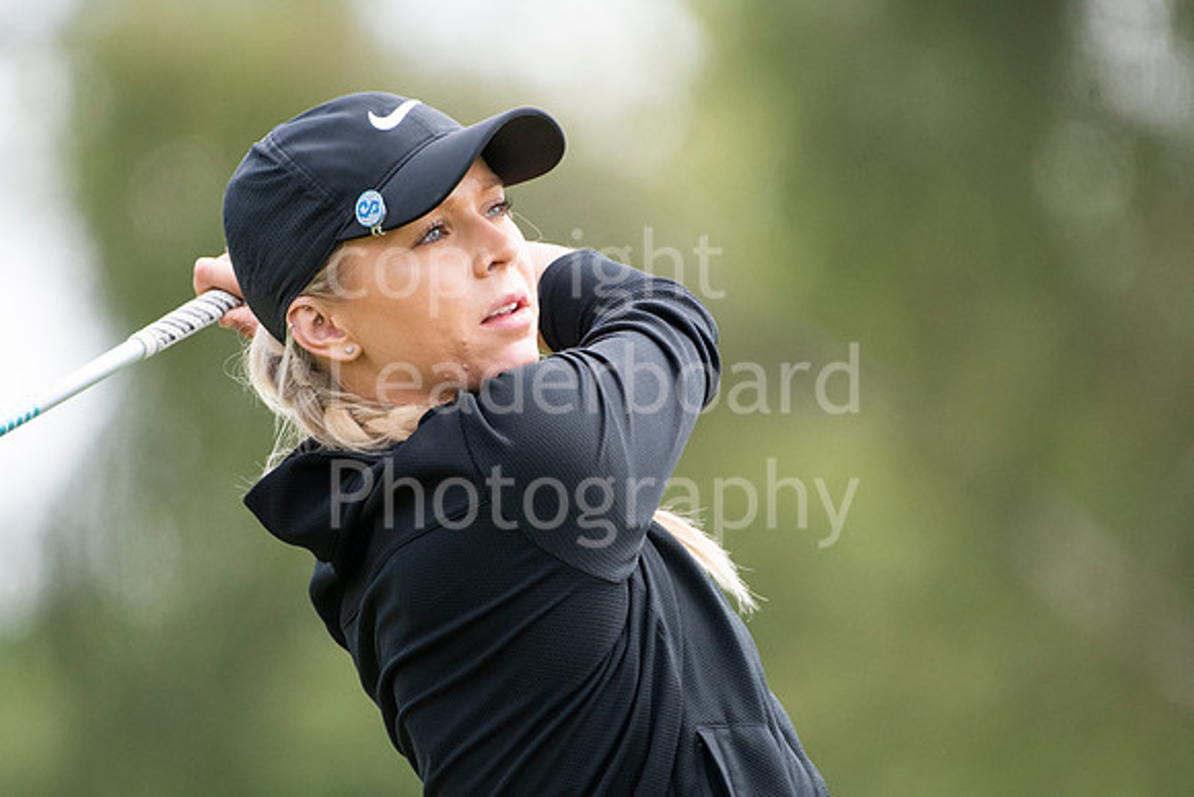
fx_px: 23884
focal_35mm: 720
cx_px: 597
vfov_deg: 1.9
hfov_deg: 2.9
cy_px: 398
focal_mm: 480
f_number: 5.6
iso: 1250
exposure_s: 1/1600
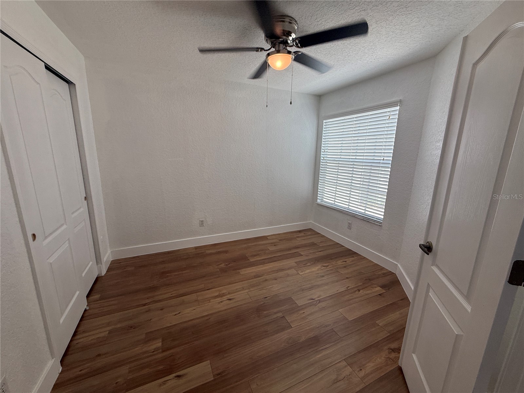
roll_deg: -1.6
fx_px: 212
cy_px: 196
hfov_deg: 102.1
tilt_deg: -11.9
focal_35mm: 14
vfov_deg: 85.7
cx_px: 262
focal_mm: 2.22
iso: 64
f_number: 2.2
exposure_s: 1/120
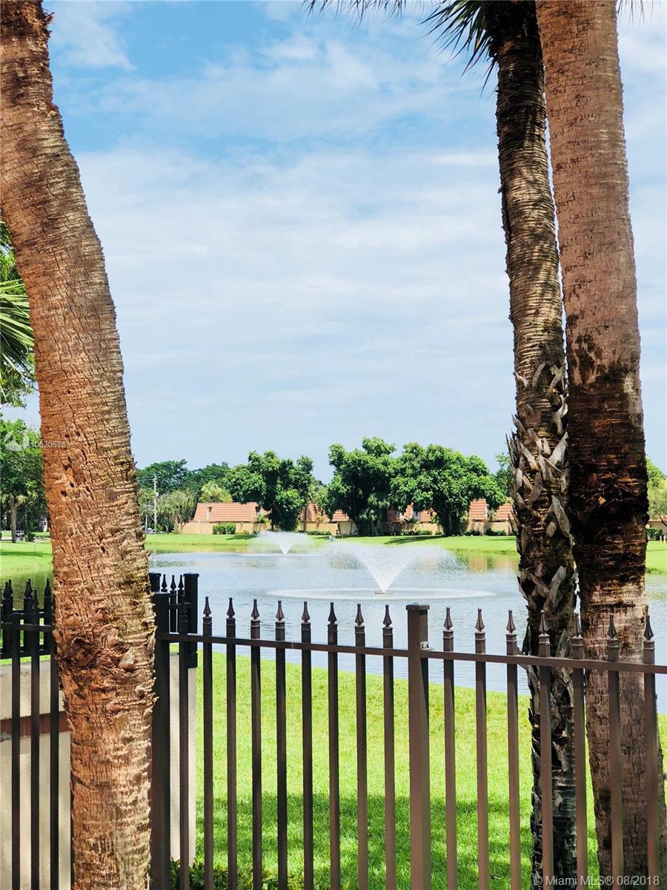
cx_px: 334
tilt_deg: +2.6
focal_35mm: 57
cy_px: 445
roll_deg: +0.5
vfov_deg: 33.8
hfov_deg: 25.7
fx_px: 1464
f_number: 2.8
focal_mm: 6.6
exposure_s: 1/991
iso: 20
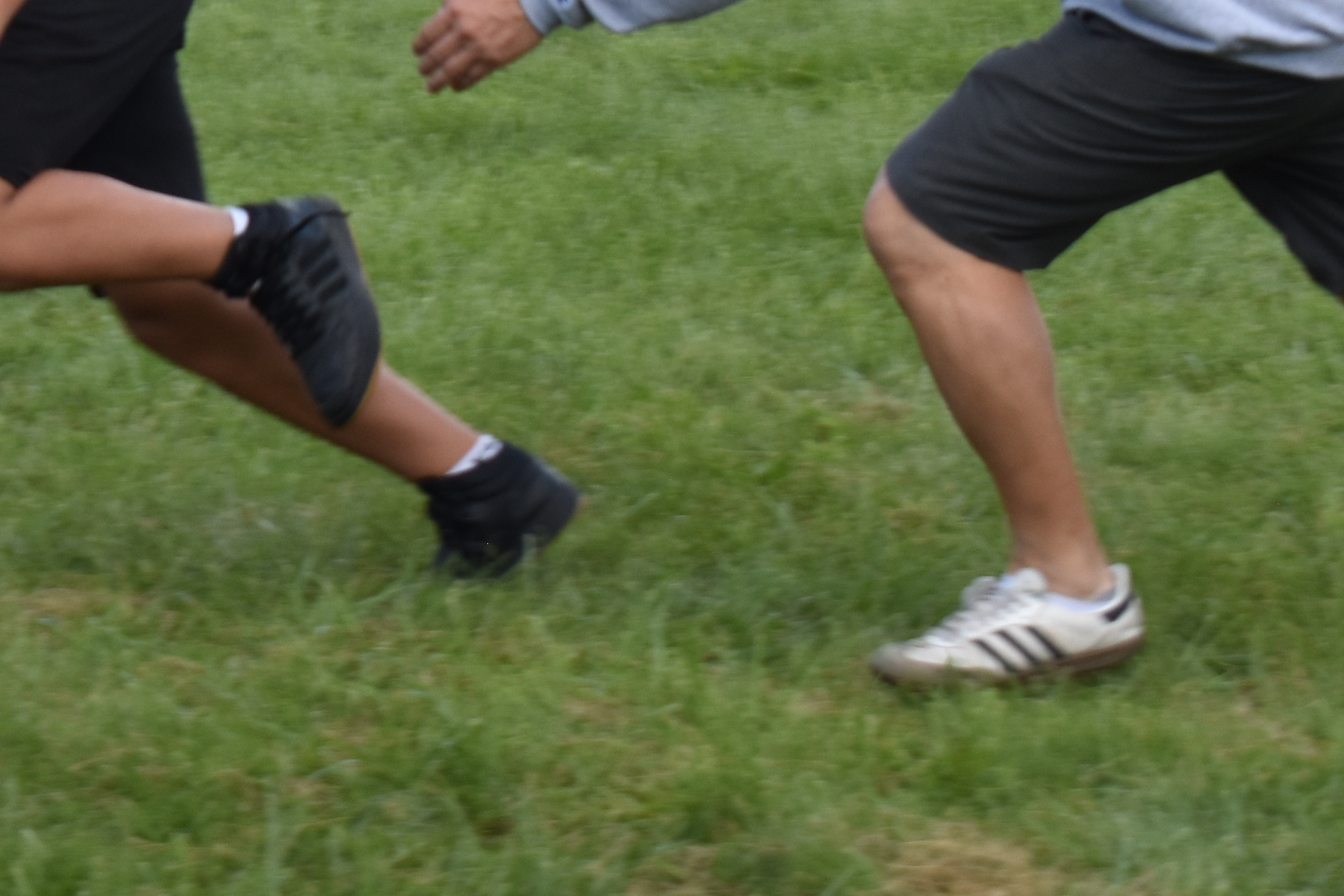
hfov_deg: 9.0
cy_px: -36
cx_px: -345
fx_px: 8376
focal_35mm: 224
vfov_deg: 6.1
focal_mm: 55
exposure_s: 1/250
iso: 280
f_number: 8
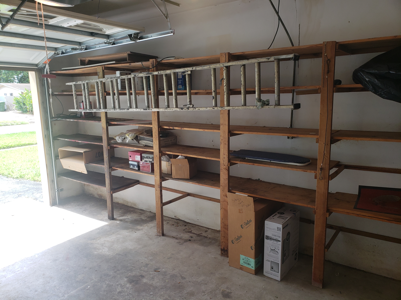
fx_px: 301
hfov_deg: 67.3
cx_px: 200
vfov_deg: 53.1
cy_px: 150
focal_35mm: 26
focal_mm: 4.3
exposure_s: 1/146
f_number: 2.4
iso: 50
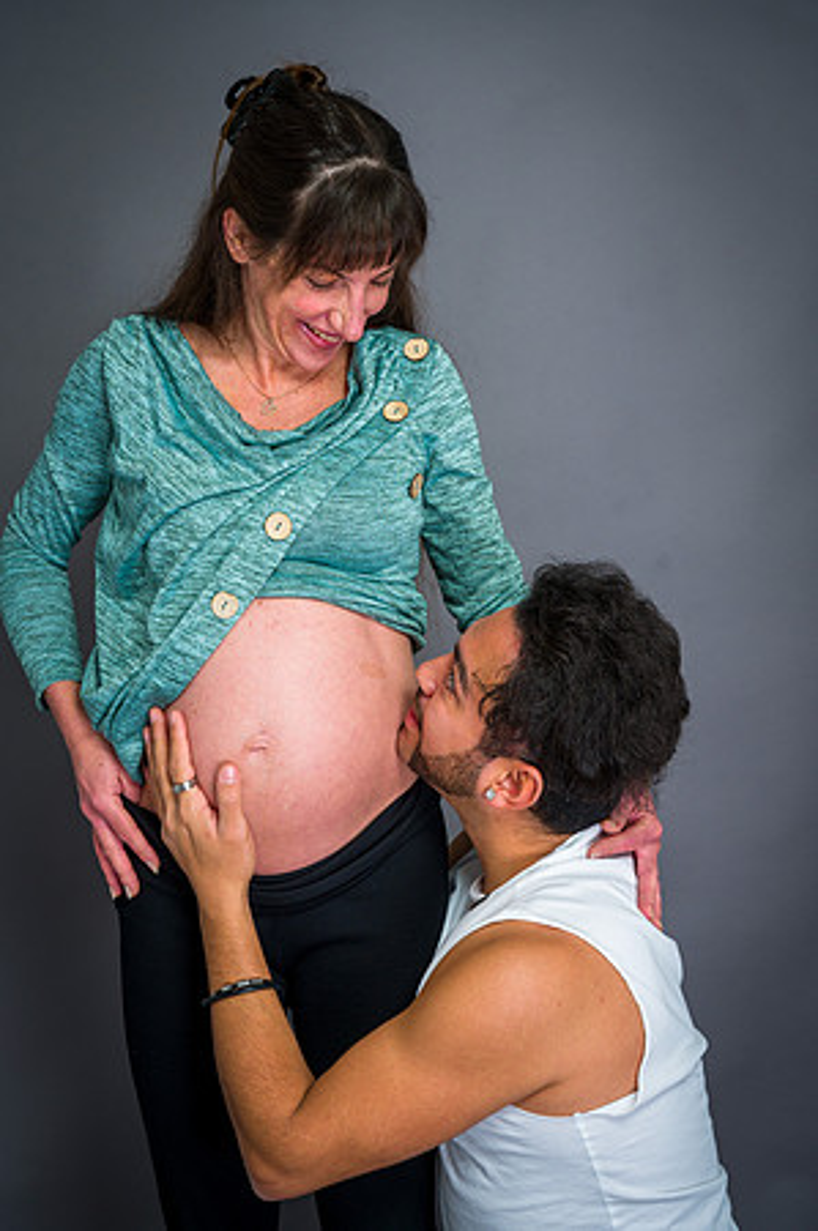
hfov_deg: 22.6
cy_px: 616
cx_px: 409
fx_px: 2050
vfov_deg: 33.4
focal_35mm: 60
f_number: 6.3
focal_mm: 60
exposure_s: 1/125
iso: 200
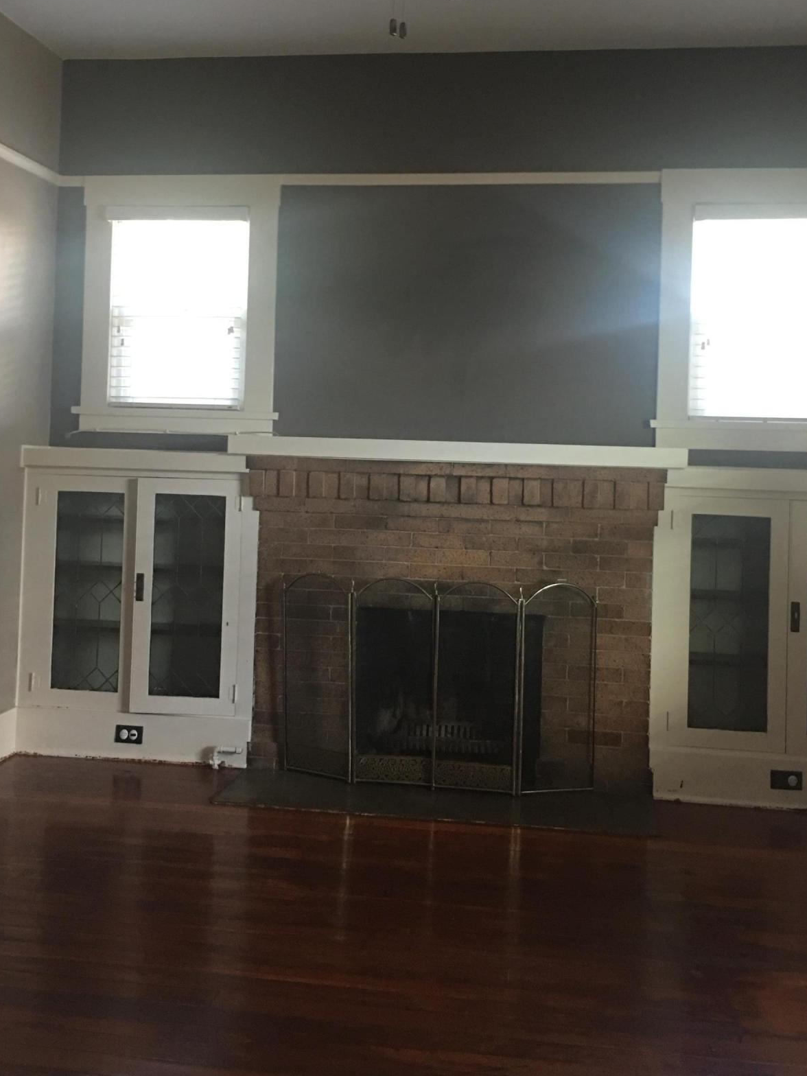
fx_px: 1150
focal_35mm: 37
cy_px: 434
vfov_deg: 49.8
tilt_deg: +2.6
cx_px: 409
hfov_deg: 38.7
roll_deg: -2.4
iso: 80
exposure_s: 1/15
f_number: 2.2
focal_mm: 4.15
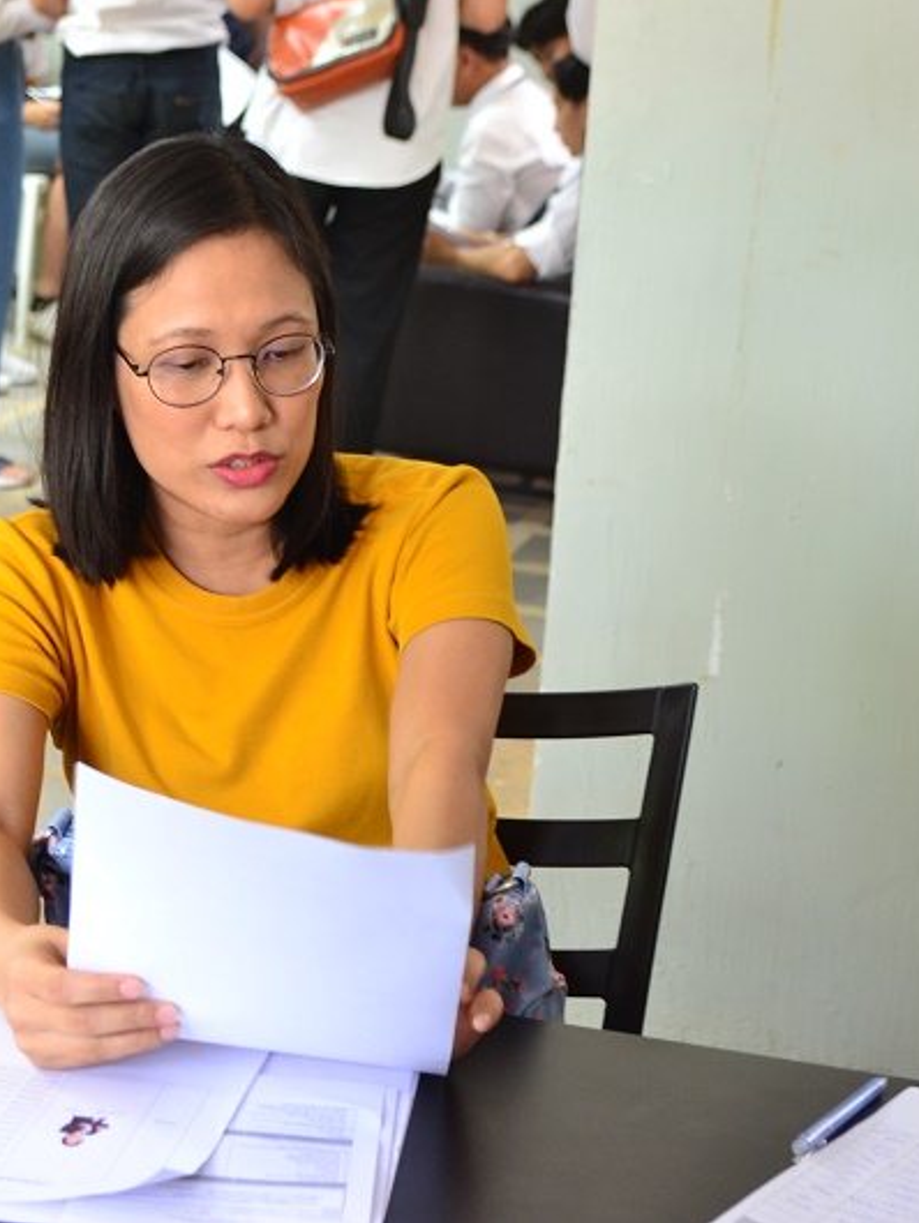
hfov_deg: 16.9
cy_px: 610
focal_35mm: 87
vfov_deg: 22.5
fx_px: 3077
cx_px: 247
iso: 400
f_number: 5.3
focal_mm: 40
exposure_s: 1/10
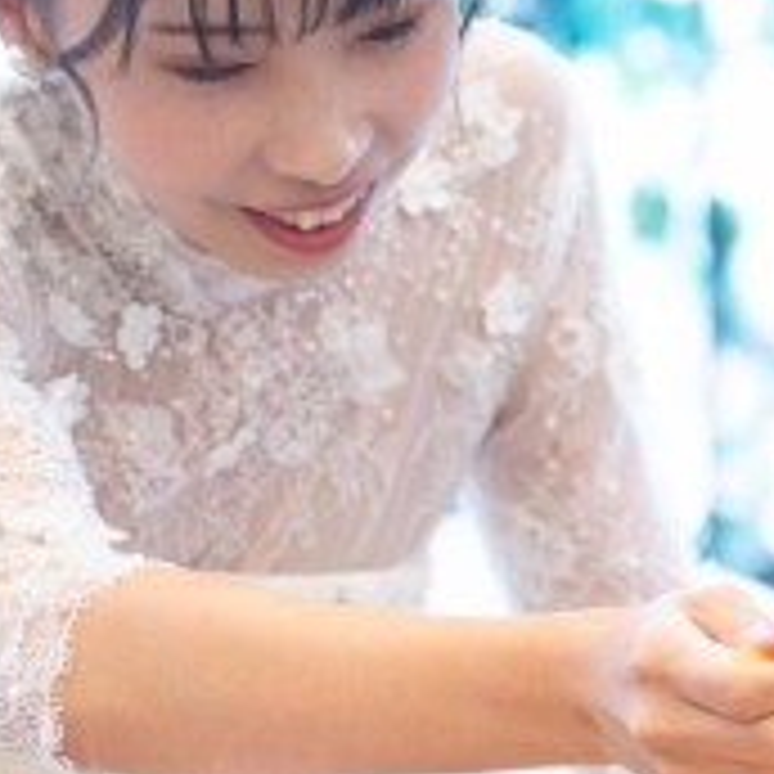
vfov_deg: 5.9
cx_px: 950
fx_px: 7513
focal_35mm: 297
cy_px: 637
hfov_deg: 5.9
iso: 800
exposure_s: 1/125
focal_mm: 75
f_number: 2.8
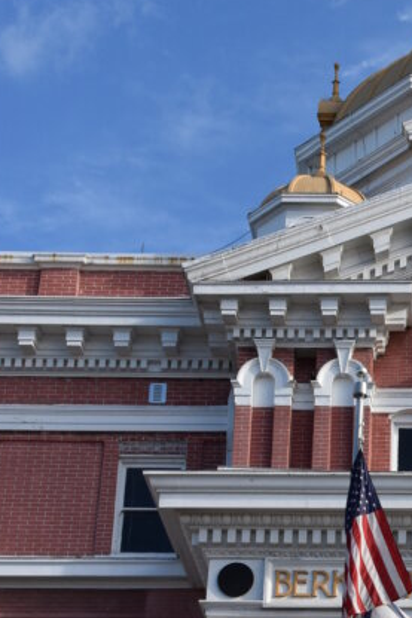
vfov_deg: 20.8
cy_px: 548
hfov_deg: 13.8
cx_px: 497
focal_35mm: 96
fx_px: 1649
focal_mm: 26
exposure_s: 1/500
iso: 450
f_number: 8
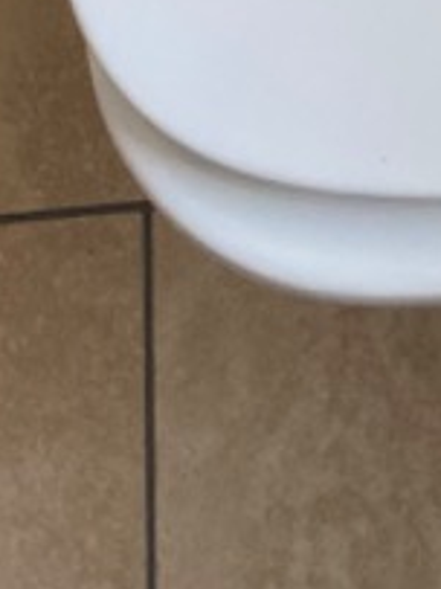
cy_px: -943
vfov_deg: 10.5
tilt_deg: -63.8
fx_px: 2619
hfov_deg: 9.4
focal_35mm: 154
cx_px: 601
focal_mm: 4.25
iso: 125
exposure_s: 1/119
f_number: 1.8
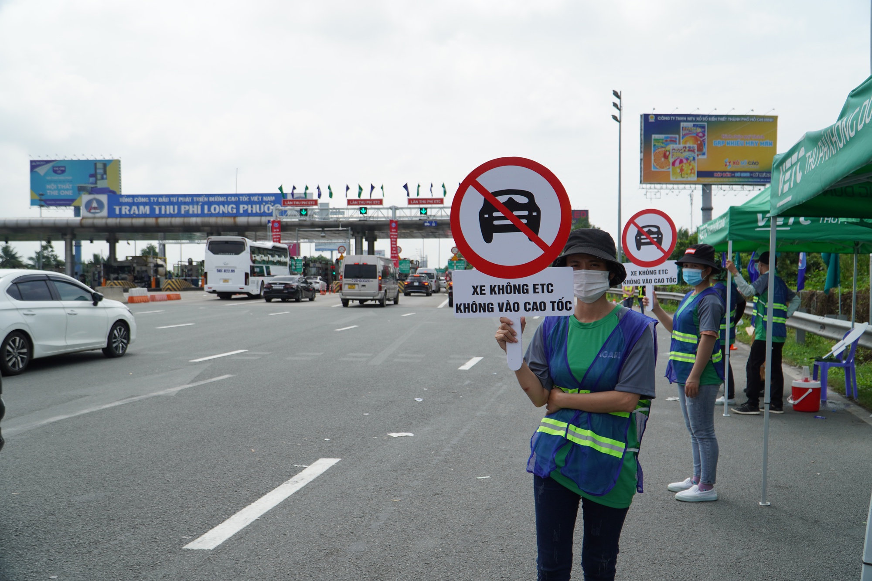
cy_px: 290
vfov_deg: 43.6
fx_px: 727
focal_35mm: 30
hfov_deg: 61.9
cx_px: 436
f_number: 4.5
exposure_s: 1/800
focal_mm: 20
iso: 100
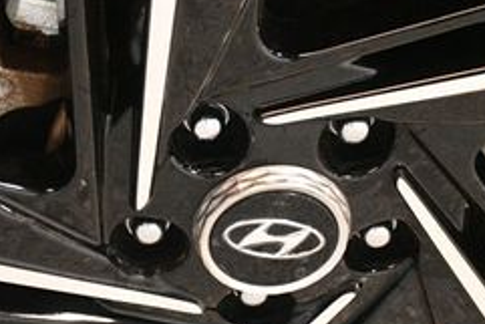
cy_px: 171
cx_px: 252
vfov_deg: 8.2
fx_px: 2251
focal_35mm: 167
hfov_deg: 12.3
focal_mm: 42
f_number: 4.5
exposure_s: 1/60
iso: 5600
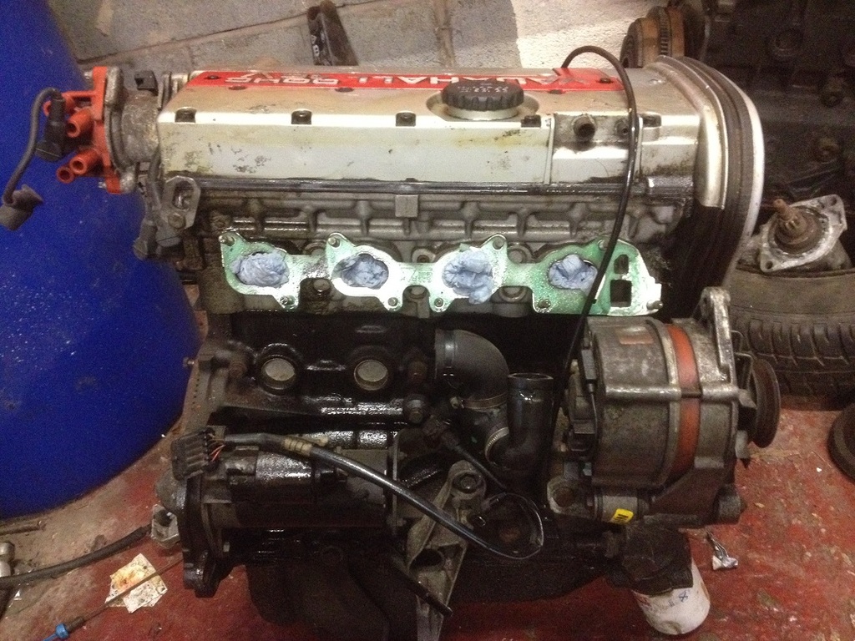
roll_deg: +16.6
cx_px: 428
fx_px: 864
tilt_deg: -38.3
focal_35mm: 35
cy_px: 320
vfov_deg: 40.7
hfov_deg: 52.6
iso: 640
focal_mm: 4.28
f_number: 2.4
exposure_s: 1/15
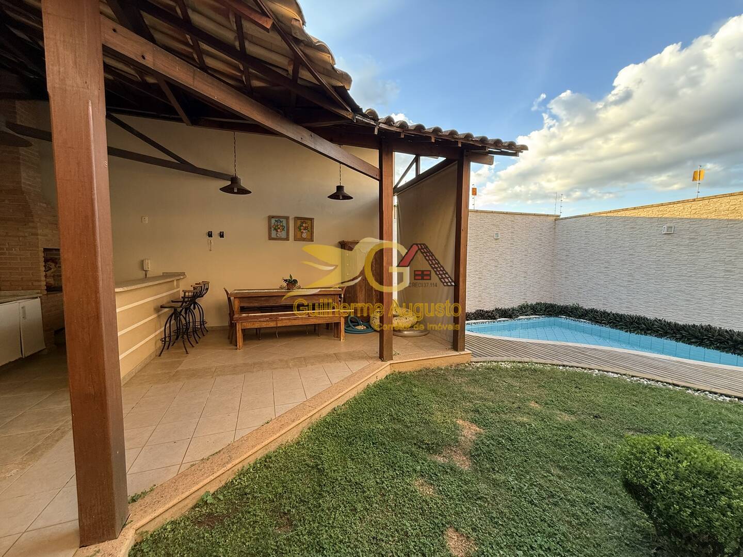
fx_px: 300
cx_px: 372
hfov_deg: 102.1
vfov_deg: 85.7
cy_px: 278
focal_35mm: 14
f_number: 2.2
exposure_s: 1/99
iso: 125
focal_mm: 2.22
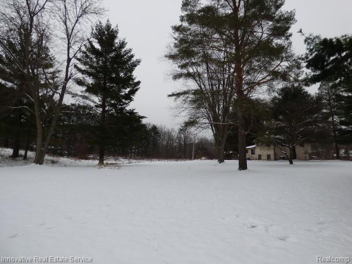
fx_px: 203
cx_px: 176
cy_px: 132
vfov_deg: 66.0
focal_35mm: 20
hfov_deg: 81.7
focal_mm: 3.58
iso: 100
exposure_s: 1/800
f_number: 2.8
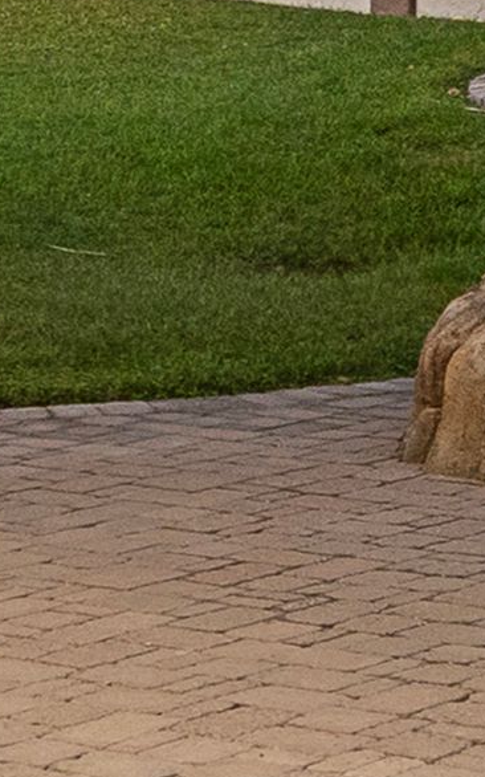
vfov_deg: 12.2
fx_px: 3534
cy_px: -232
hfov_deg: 7.8
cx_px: 394
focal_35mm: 167
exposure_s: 4
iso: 200
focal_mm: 16
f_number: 10
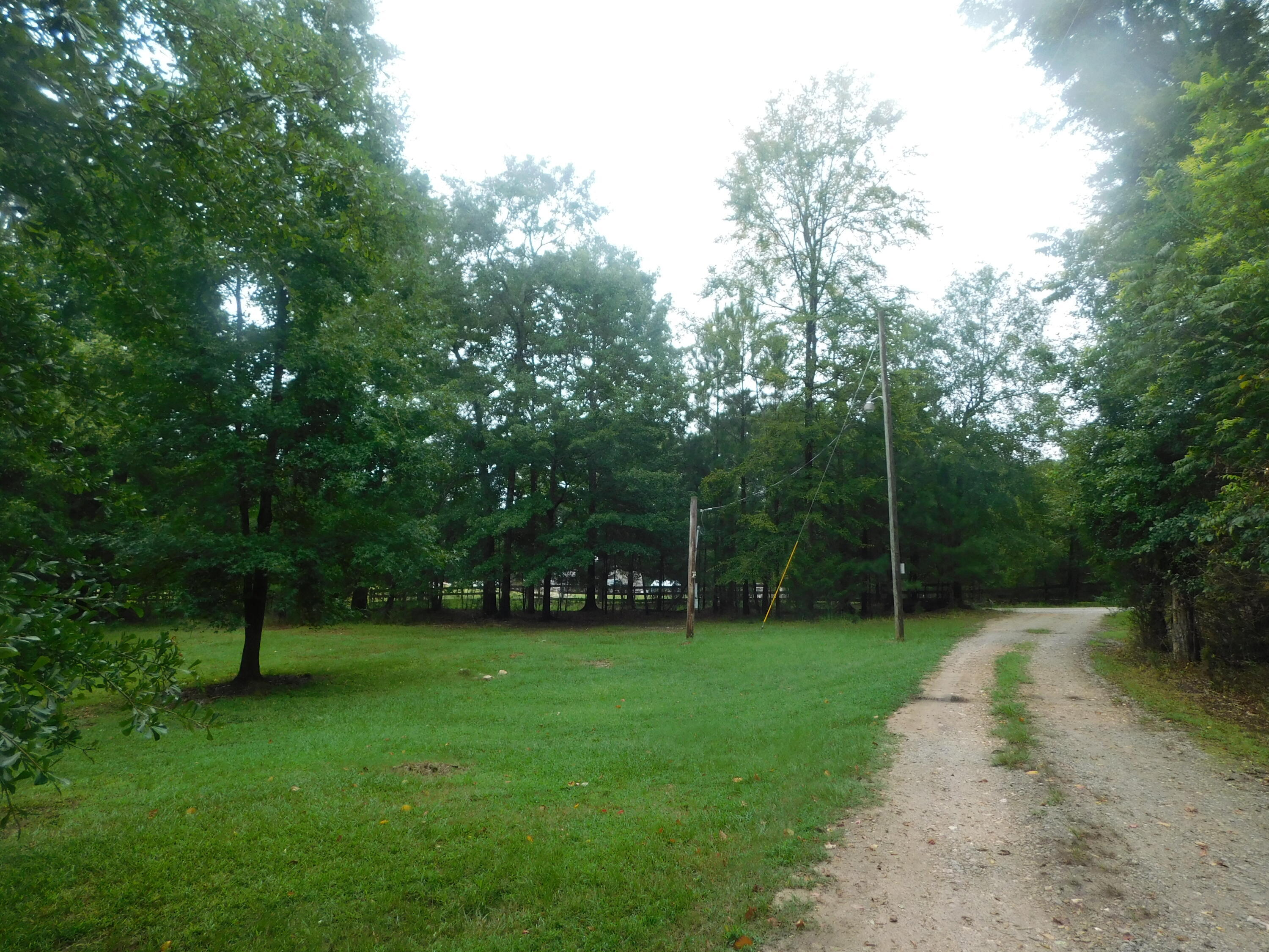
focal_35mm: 23
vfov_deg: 58.9
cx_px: 634
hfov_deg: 73.9
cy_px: 476
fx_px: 843
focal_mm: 4
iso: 125
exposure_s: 1/320
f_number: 3
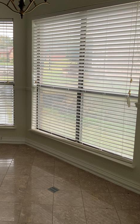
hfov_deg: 29.9
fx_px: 256
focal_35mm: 42
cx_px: 31
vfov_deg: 47.2
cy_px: 110
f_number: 1.8
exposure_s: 1/60
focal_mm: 3
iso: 80
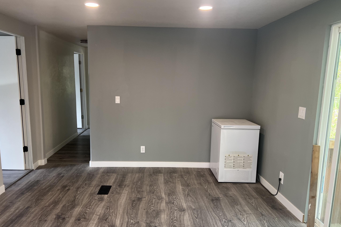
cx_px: 167
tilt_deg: -9.6
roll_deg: -0.9
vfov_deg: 46.4
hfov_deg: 65.5
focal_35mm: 28
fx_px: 265
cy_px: 121
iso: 100
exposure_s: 1/121
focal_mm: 5.7
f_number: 1.5
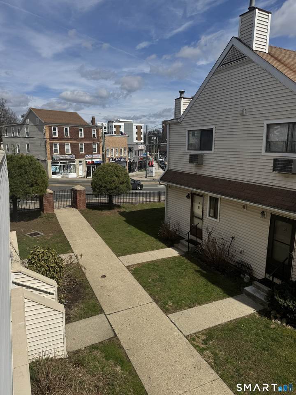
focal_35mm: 24
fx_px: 274
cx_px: 148
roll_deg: -0.3
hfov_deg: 56.8
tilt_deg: -11.2
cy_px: 198
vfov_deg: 71.6
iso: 80
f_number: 1.78
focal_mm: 6.76
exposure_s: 1/9009
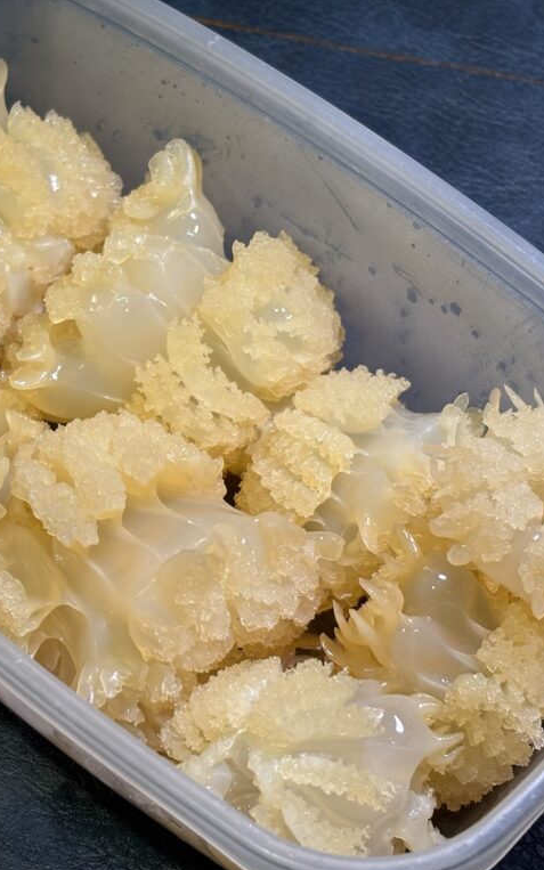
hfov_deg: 17.6
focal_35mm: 74
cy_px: 436
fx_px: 1755
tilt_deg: -57.3
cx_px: 186
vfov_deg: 27.8
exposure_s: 1/75
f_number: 1.6
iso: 50
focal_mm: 5.96
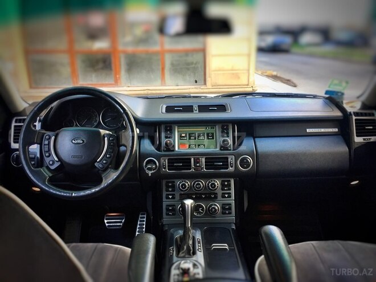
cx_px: 188
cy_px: 141
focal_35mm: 29
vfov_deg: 48.2
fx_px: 315
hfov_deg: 61.7
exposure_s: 1/100
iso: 50
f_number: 2.2
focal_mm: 4.15
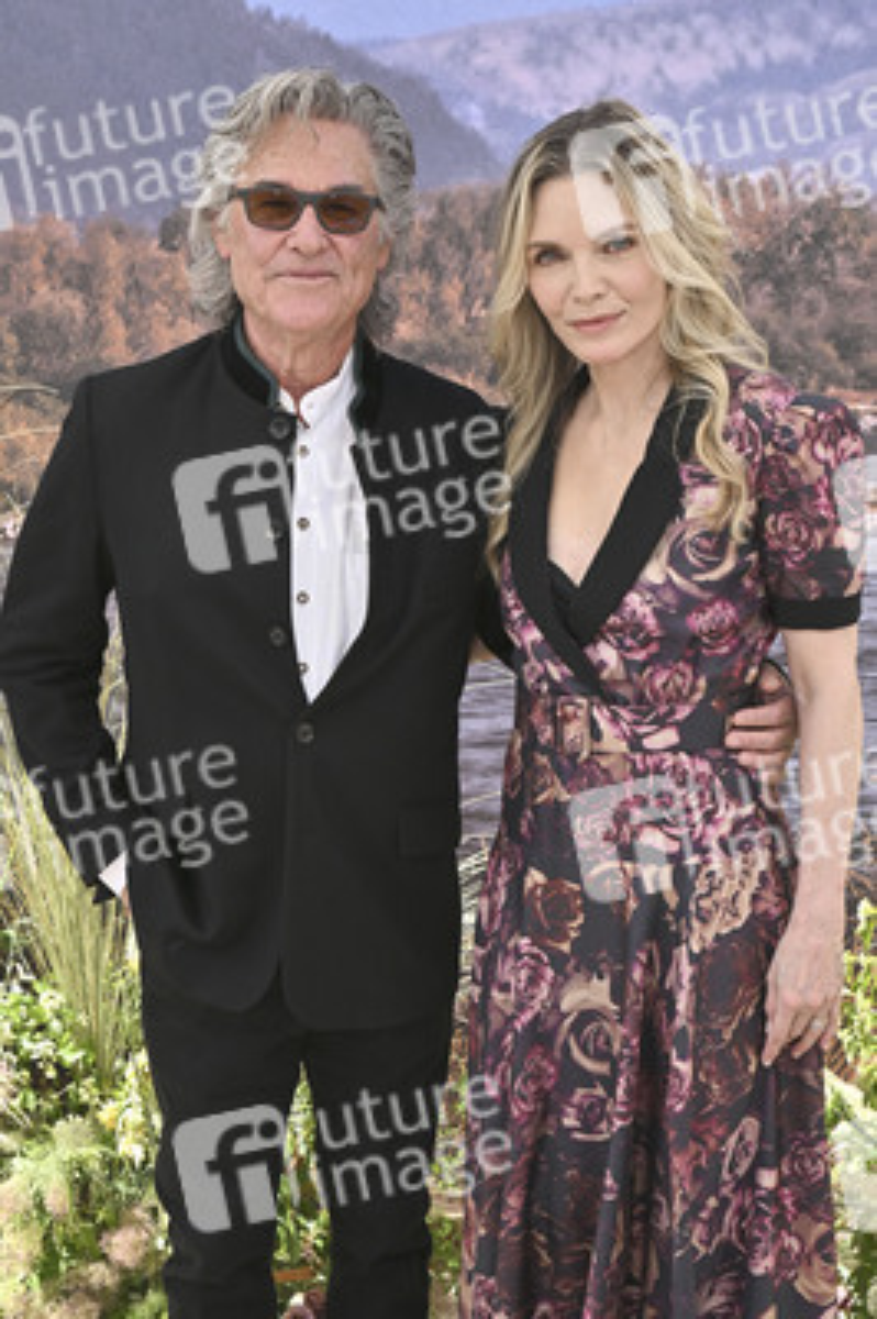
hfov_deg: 37.8
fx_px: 1281
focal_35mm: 35
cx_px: 438
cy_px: 660
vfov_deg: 54.5
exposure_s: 1/320
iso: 250
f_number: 7.1
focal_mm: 35
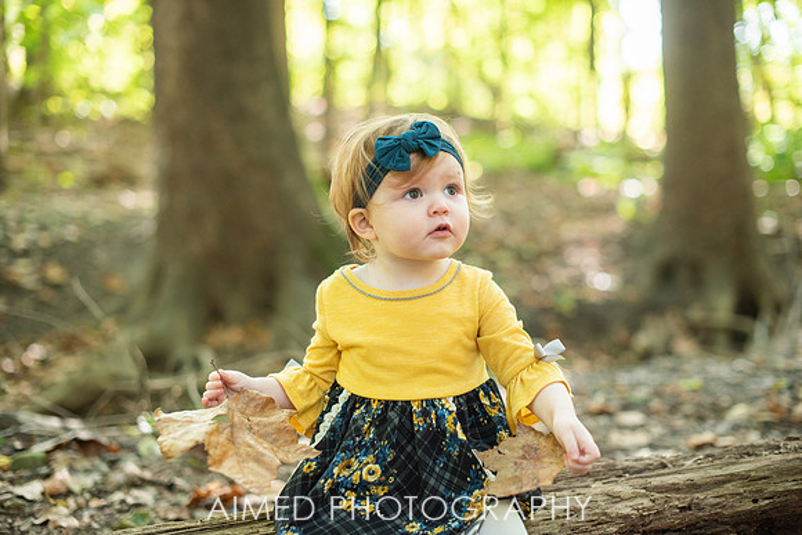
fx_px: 1114
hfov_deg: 39.6
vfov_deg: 27.0
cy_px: 268
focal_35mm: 50
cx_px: 401
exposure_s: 1/320
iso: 640
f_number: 2.2
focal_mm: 50
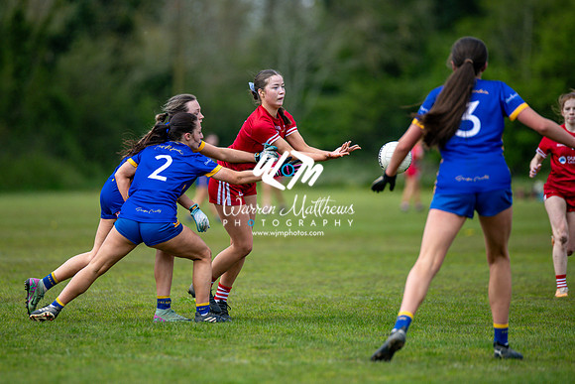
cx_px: 227
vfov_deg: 3.8
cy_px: 192
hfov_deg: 5.7
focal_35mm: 363
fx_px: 5799
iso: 400
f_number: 2.8
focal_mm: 300
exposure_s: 1/4000
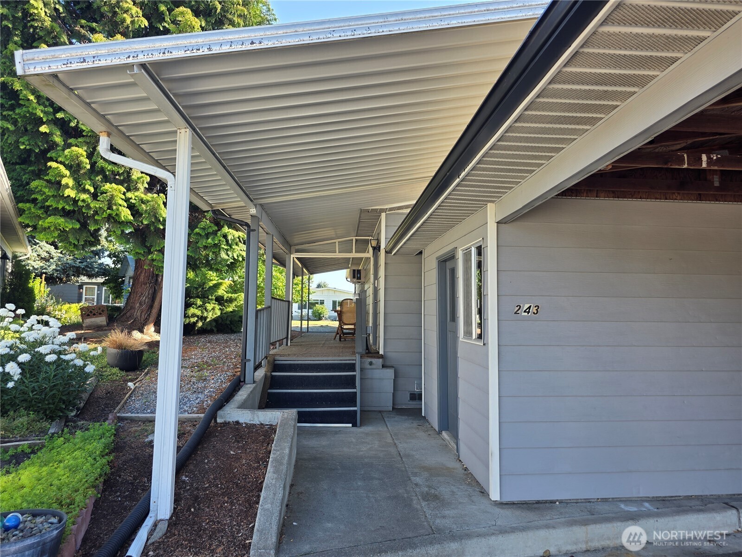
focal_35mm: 23
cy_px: 278
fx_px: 493
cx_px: 371
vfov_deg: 58.9
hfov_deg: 73.9
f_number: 1.7
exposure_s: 1/180
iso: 20
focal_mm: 6.3
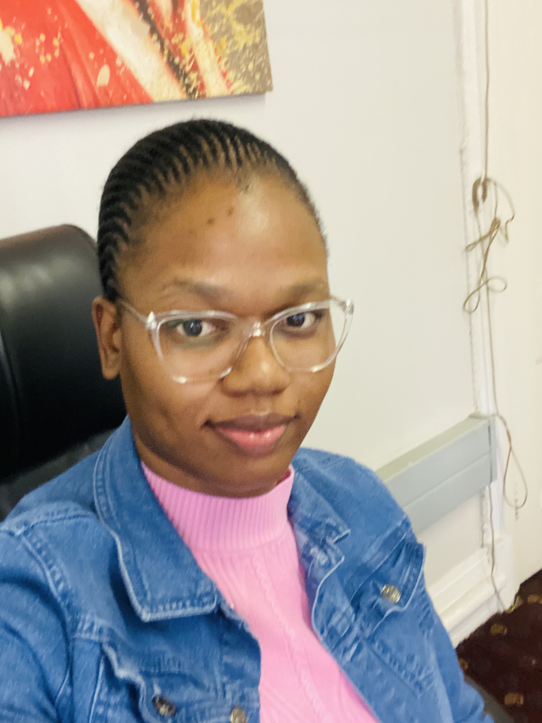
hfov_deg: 42.9
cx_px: 249
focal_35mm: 33
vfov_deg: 55.3
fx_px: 689
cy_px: 386
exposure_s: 1/25
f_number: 2.2
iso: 500
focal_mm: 2.71
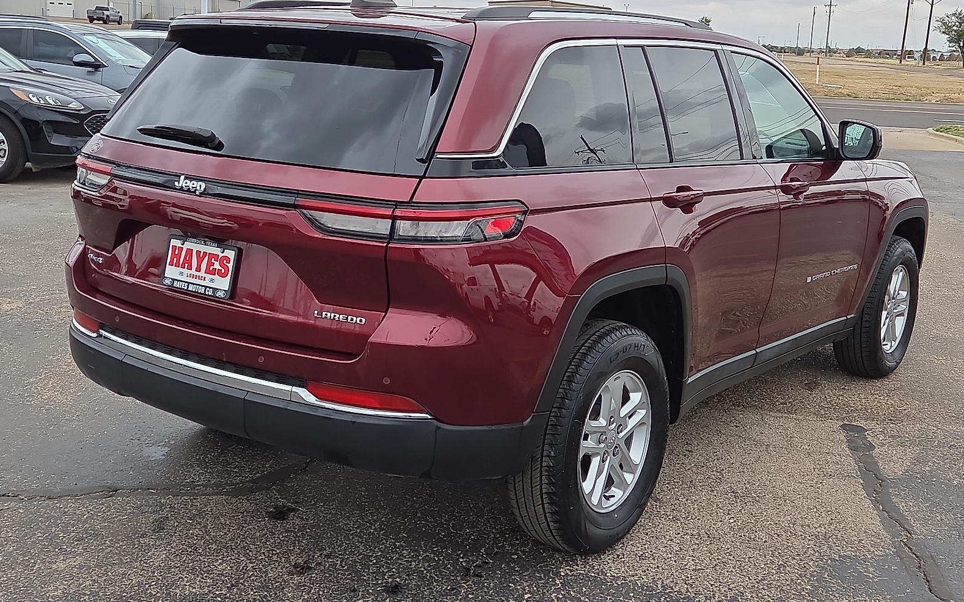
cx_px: 477
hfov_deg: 46.2
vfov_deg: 29.8
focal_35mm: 43
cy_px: 263
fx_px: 1130
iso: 25
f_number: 1.8
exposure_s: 1/500
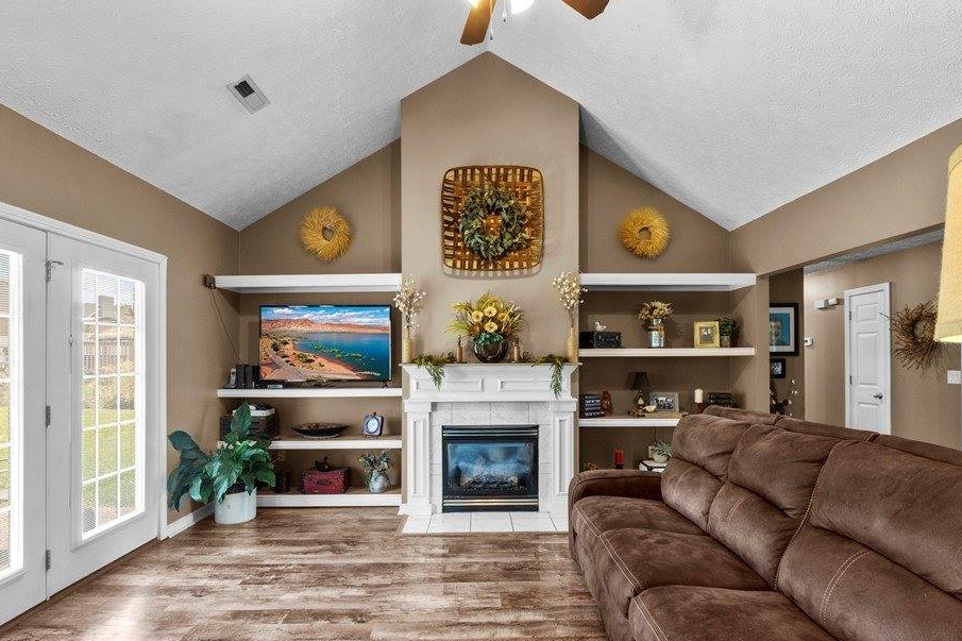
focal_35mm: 18
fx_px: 481
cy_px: 360
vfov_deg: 67.1
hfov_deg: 90.0
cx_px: 487
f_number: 11
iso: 400
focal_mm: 10
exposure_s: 1.3
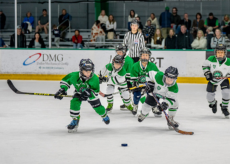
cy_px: 82
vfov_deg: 11.0
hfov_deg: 15.3
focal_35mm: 130
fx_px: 852
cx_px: 153
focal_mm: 89
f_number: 2.8
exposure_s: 1/1250
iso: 1000
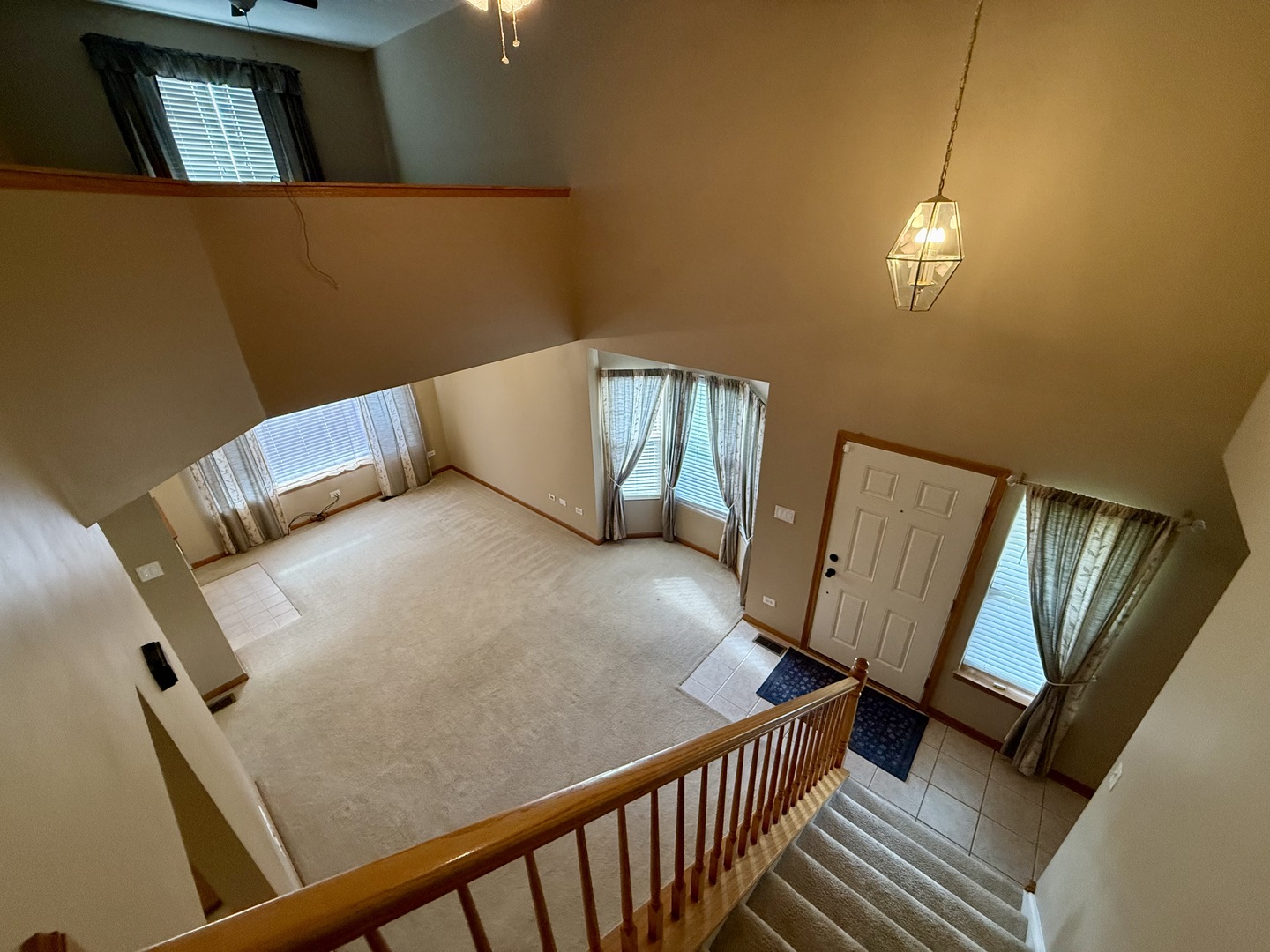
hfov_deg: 102.1
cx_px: 635
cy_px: 476
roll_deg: +2.2
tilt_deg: -26.8
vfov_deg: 85.7
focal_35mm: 14
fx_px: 514
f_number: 2.2
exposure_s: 1/120
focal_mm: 2.22
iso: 400
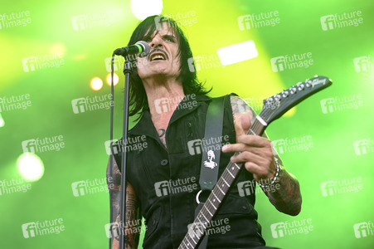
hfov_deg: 28.9
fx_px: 727
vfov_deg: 19.4
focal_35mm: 70
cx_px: 187
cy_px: 124
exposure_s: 1/400
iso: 320
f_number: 2.8
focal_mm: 70
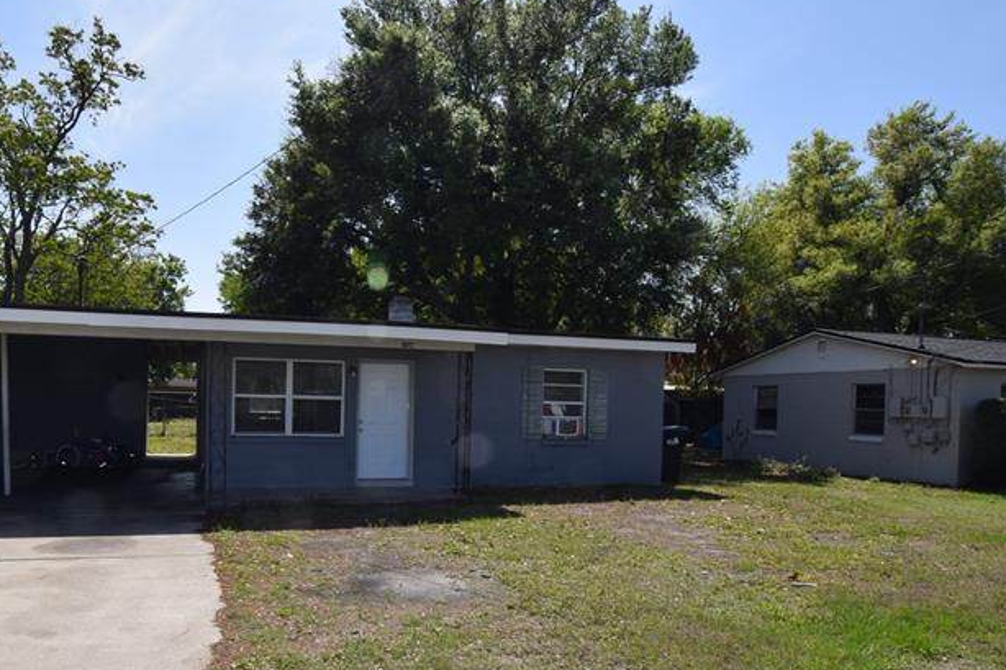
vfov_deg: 50.6
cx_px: 383
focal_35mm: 25
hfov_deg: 70.5
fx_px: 698
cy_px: 432
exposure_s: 1/200
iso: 100
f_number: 11
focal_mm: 10
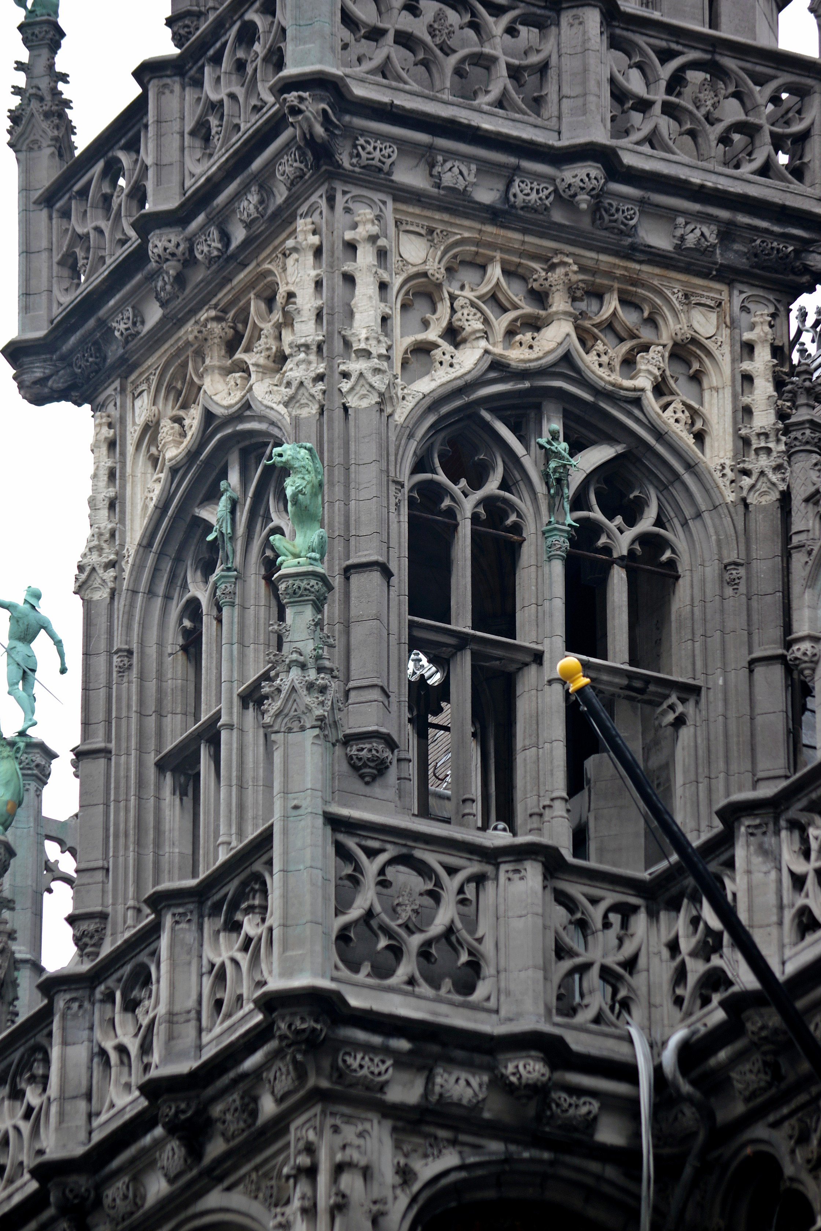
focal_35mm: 207
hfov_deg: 6.6
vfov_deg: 9.9
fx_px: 7081
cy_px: 616
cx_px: 410
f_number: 4.5
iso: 250
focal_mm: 137.5
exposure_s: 1/40
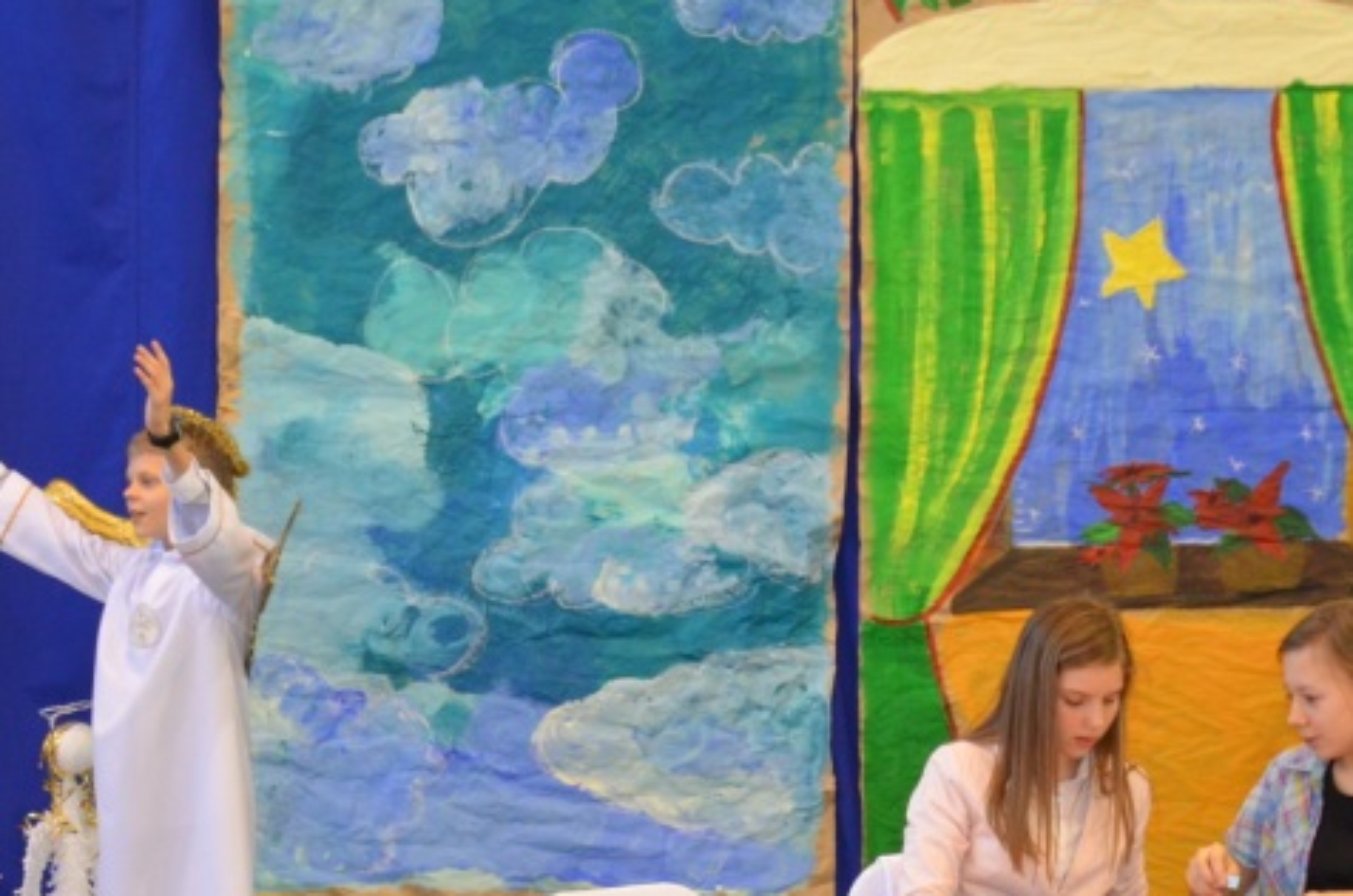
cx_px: 500
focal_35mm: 129
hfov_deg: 15.9
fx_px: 4837
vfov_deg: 10.5
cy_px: 856
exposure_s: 1/60
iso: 1250
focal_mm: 40
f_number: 4.5
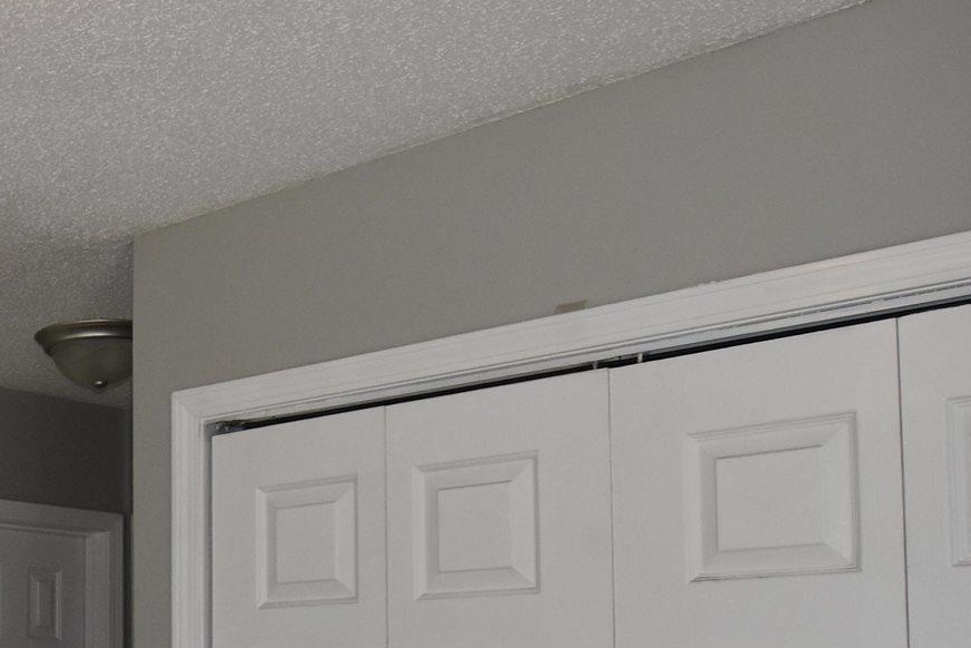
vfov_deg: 14.2
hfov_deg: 20.2
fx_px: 2562
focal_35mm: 95
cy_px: 618
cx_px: -177
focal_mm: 18
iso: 500
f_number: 5
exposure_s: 1/200
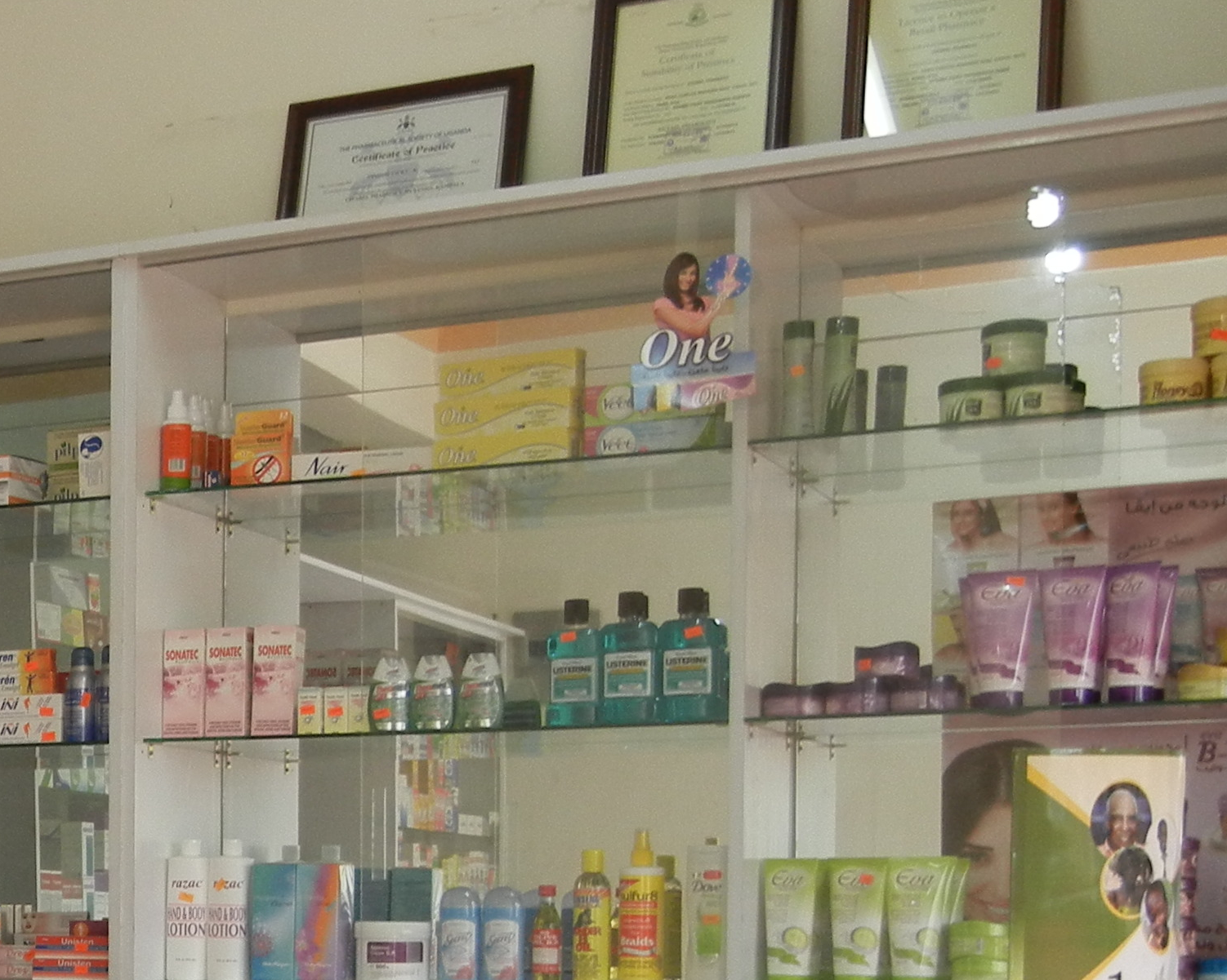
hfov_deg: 21.9
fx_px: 2832
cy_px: 1000
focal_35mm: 78
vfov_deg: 19.1
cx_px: -388
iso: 177
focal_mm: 5.4
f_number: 3.5
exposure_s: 1/30
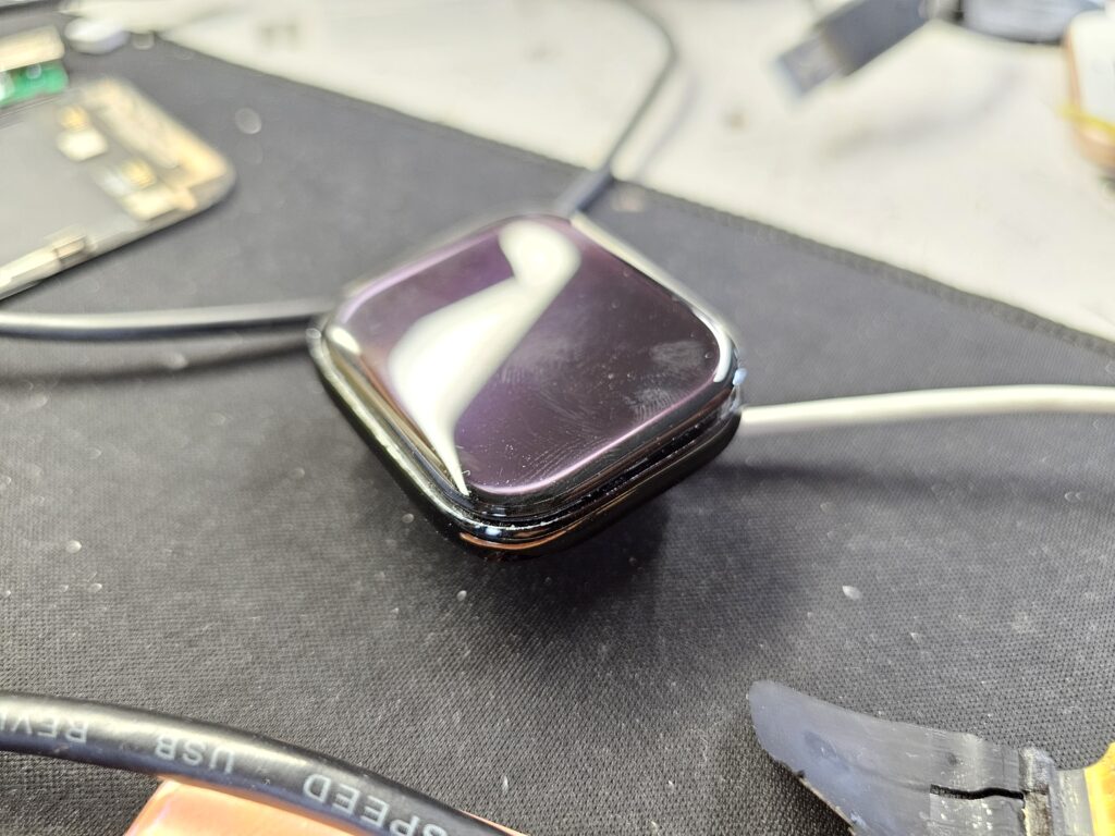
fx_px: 741
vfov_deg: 58.9
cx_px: 558
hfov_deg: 73.9
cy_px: 418
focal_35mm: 23
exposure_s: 1/100
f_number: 1.7
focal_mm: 6.3
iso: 500
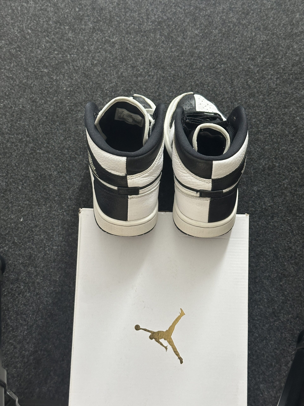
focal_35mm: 48
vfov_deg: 39.7
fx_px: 562
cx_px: 152
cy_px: 203
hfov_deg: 30.3
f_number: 1.78
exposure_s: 1/33
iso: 320
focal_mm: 6.86
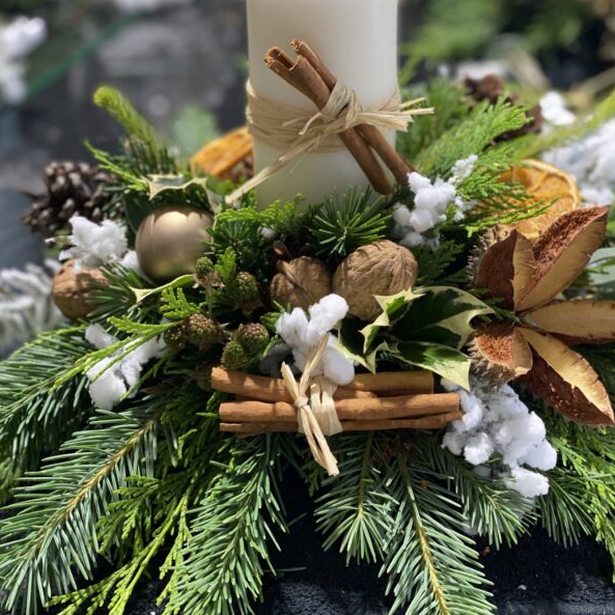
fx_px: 1246
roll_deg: -0.5
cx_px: 308
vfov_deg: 27.7
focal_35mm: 62
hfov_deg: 27.7
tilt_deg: -30.3
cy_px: 310
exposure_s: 1/33
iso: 160
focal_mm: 6
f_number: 2
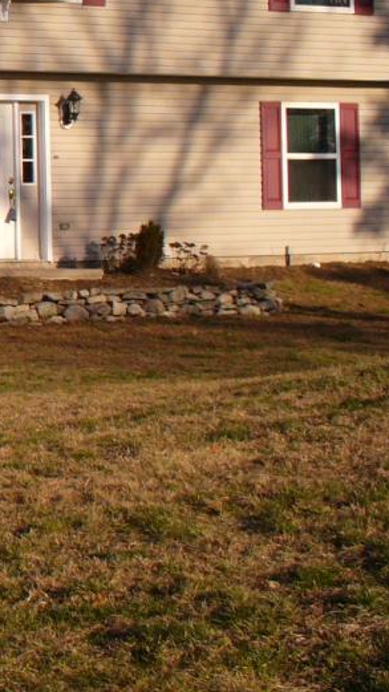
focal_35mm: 99
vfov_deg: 21.3
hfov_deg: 11.1
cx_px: -389
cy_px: 120
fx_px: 1816
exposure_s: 1/320
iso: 80
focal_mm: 6.1
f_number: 5.6
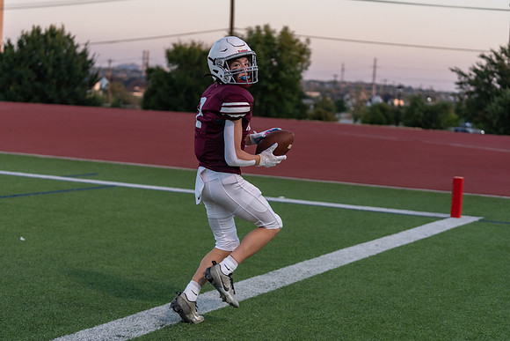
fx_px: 1089
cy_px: 170
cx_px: 255
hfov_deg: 26.4
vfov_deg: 17.8
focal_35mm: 77
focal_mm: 70
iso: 640
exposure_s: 1/1250
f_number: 2.8
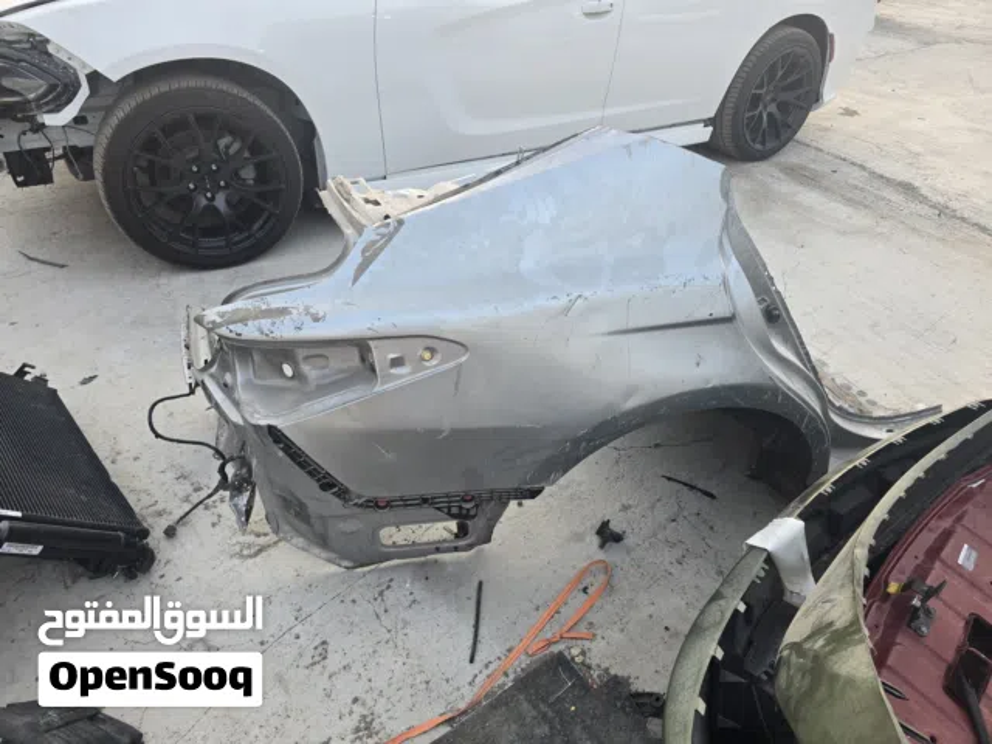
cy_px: 372
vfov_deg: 58.9
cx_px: 496
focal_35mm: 23
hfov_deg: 73.9
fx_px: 659
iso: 80
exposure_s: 1/180
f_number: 1.7
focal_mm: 6.3
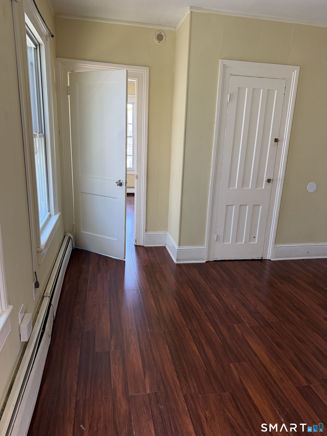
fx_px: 302
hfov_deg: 56.8
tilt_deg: -15.1
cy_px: 218
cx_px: 164
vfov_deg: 71.6
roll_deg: -1.8
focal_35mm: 24
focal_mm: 6.76
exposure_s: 1/69
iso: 200
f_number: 1.78
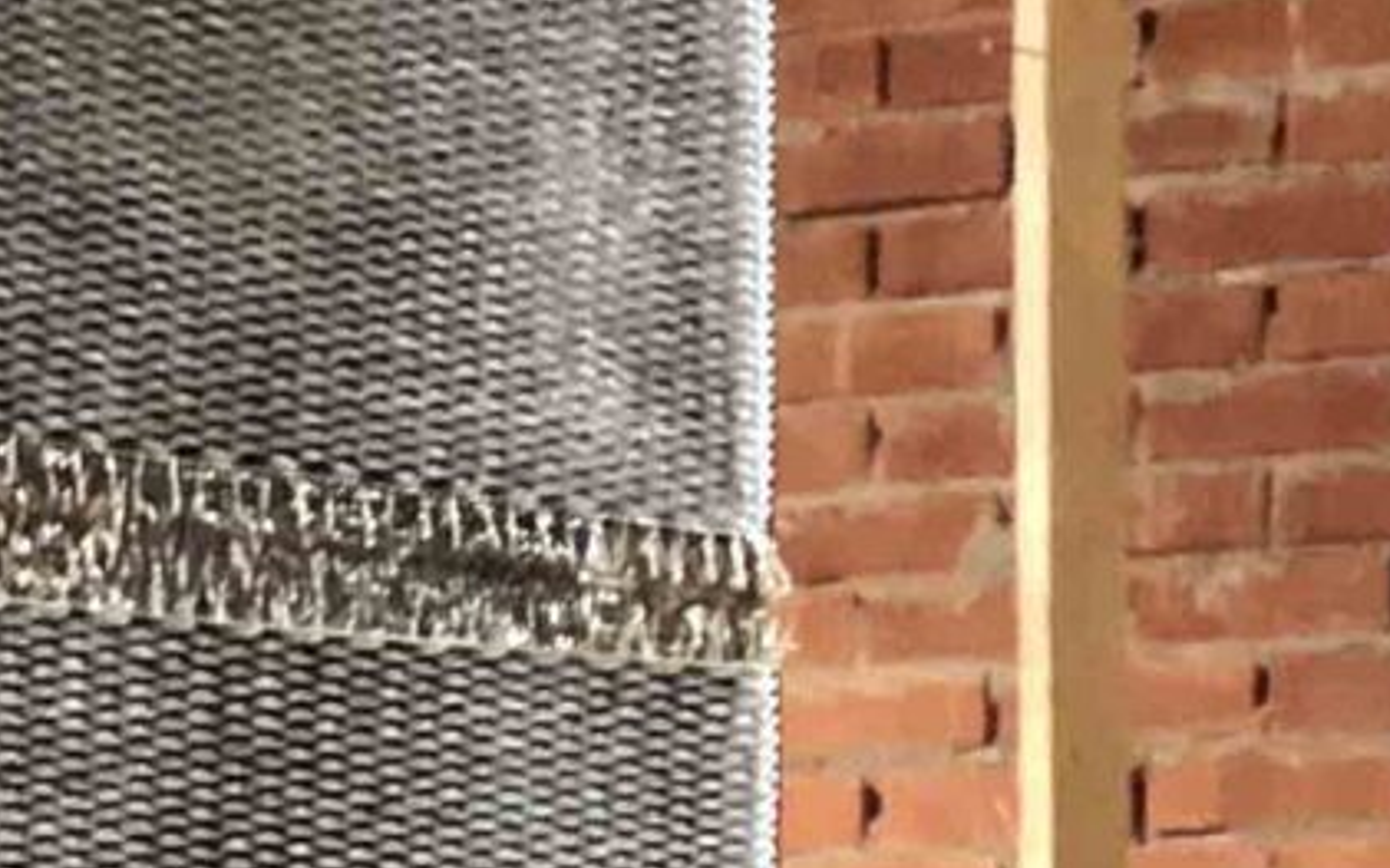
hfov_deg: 6.2
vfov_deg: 3.8
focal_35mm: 335
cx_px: -59
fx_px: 12689
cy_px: 2789
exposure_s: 1/30
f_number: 2.4
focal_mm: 6
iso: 160
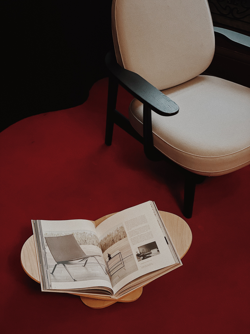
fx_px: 501
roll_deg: -1.8
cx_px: 125
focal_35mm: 52
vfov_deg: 36.8
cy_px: 167
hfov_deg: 28.0
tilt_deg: -36.5
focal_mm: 6
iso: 250
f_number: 2
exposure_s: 1/120
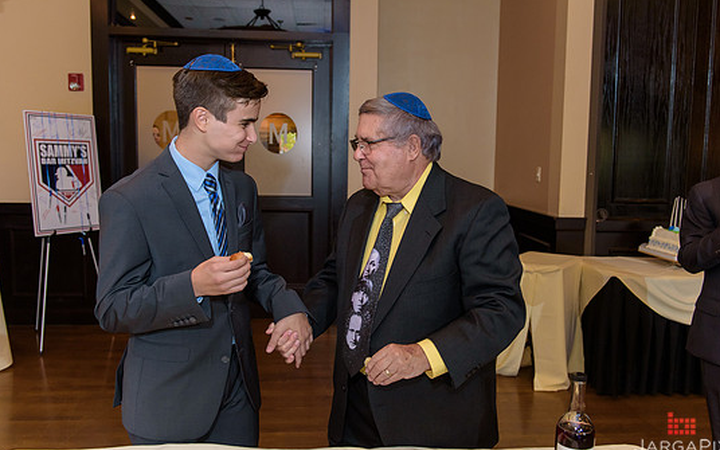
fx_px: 628
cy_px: 222
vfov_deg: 39.4
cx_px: 373
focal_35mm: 32
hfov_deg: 59.6
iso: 1600
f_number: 3.2
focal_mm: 29
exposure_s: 1/125
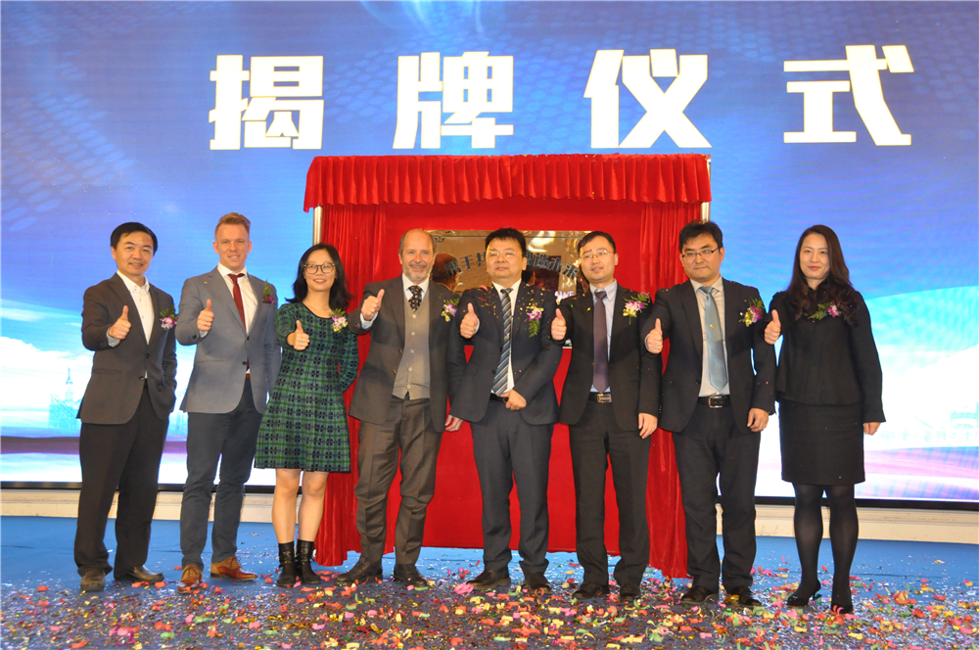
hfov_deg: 49.6
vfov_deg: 34.1
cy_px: 325
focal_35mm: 39
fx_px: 1059
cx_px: 490
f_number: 5
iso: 1600
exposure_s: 1/200
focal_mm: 26
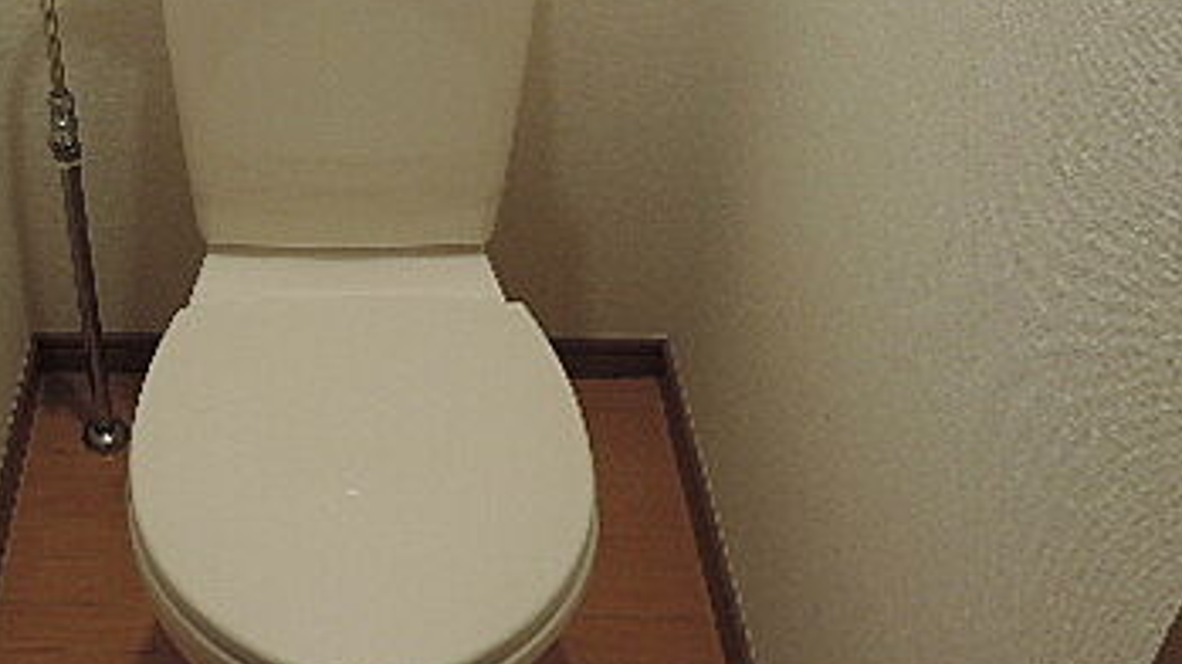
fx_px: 1504
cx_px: 152
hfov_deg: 40.2
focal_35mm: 48
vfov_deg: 24.8
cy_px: 224
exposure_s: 1/30
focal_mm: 5.1
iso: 200
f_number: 2.8
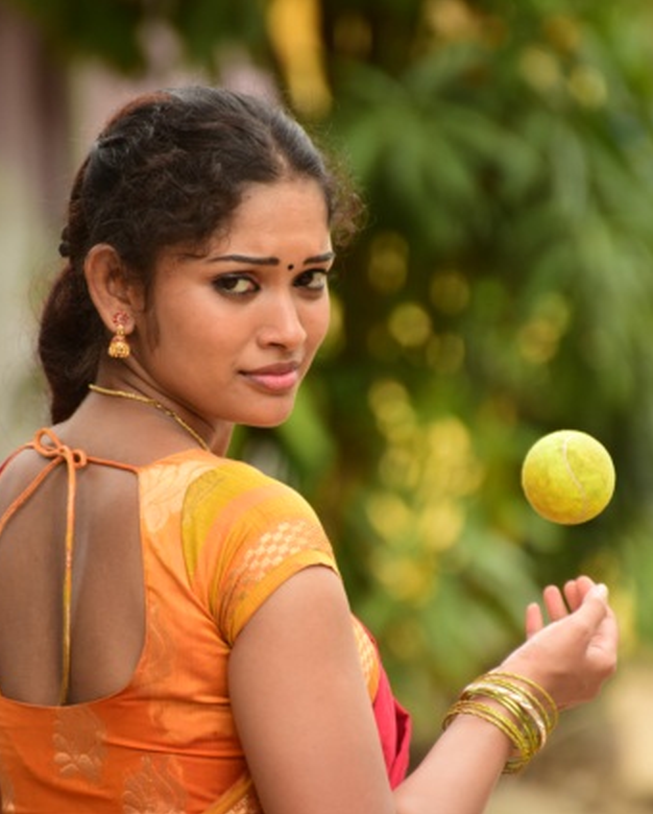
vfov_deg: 5.3
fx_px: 8877
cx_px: 263
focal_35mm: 368
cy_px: 406
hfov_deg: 4.2
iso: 400
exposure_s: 1/320
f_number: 5.6
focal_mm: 260
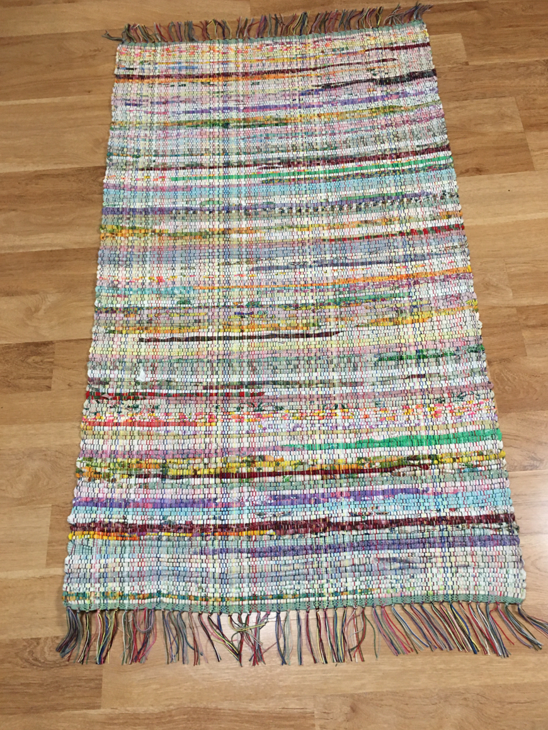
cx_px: 282
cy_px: 354
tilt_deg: -67.3
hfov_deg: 46.8
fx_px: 633
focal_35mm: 30
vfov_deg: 60.0
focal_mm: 4.15
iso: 125
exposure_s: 1/30
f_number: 2.2
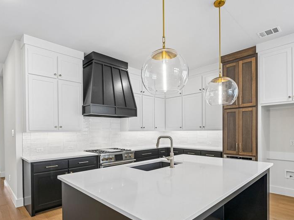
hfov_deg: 78.9
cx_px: 135
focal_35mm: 21
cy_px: 133
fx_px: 178
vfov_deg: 62.8
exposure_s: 1/20
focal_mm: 15
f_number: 8
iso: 400
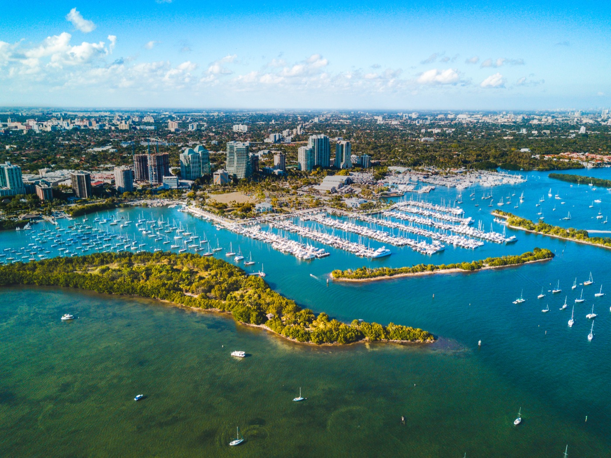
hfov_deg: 67.3
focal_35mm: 26
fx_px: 459
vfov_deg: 53.0
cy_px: 229
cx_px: 306
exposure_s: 1/115
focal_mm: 4.7
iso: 100
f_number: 2.2
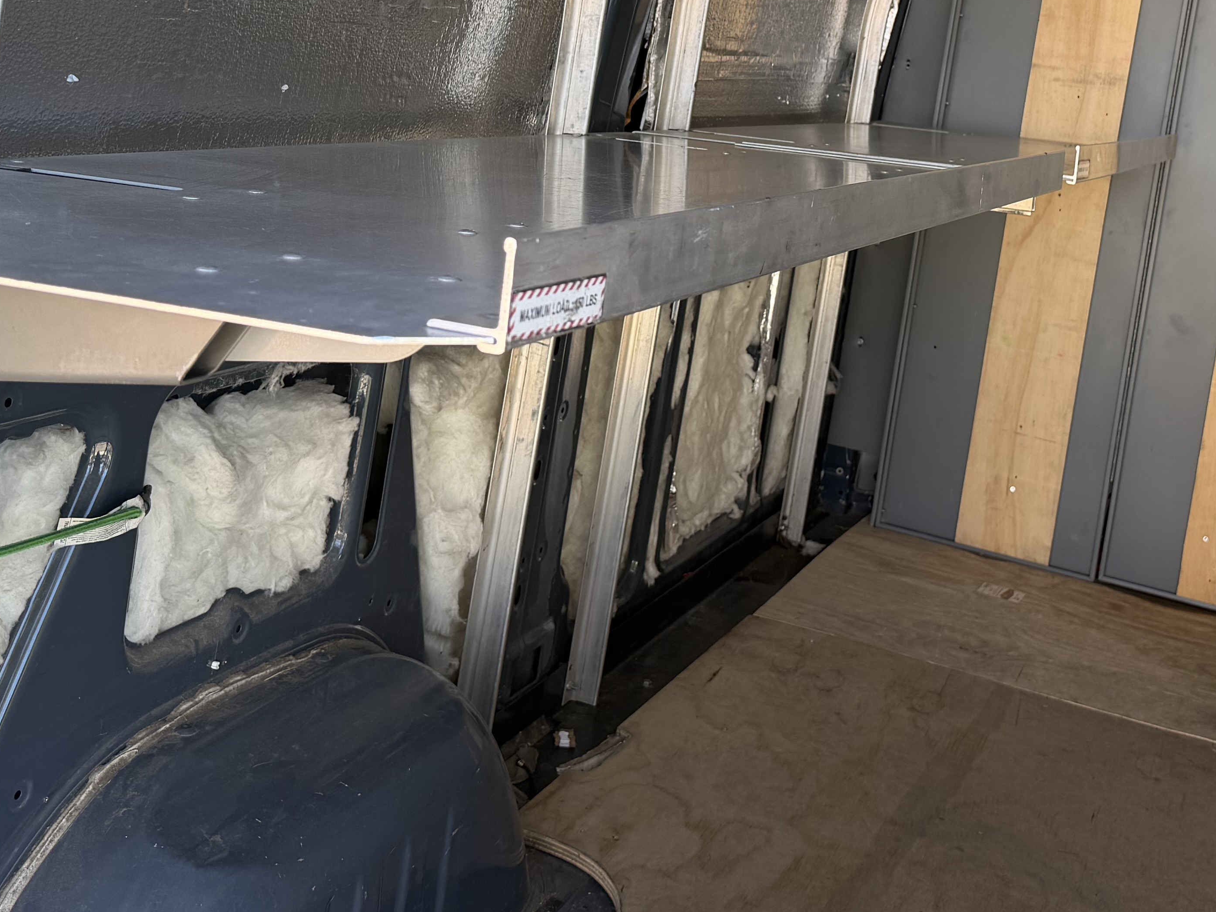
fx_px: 1721
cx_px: 783
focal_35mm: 49
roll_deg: -8.4
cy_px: 97
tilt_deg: -3.6
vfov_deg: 28.6
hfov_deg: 38.6
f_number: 1.78
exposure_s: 1/237
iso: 64
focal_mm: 6.76
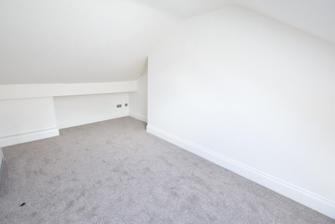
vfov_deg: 77.3
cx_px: 168
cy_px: 112
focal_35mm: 15
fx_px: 140
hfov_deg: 100.4
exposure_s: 1/60
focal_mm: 10
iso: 800
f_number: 4
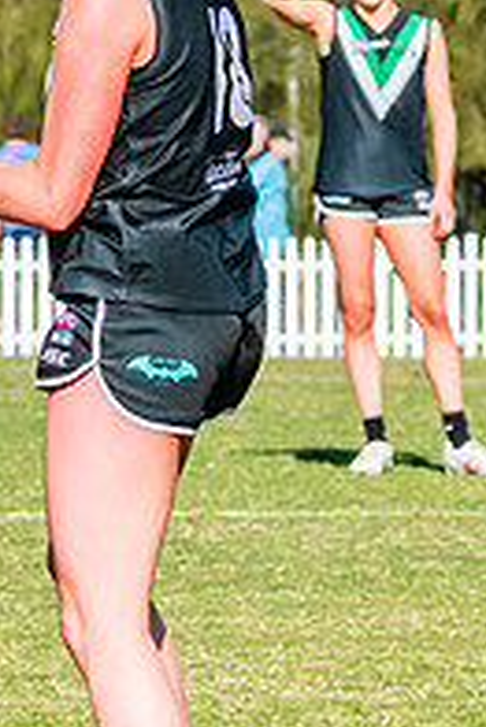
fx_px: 18252
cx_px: 69
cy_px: 80
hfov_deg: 1.5
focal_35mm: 903
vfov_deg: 2.3
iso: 800
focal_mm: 170
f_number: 10
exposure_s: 1/1600
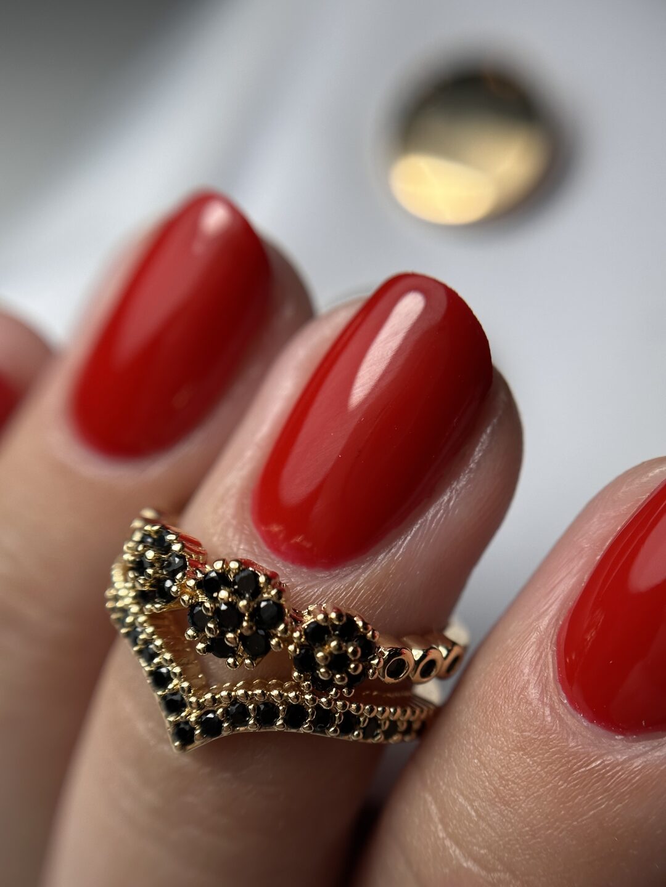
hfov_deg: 30.3
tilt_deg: -51.6
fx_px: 1231
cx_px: 333
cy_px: 444
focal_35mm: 48
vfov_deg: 39.7
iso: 64
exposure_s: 1/2252
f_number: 1.78
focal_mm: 6.86
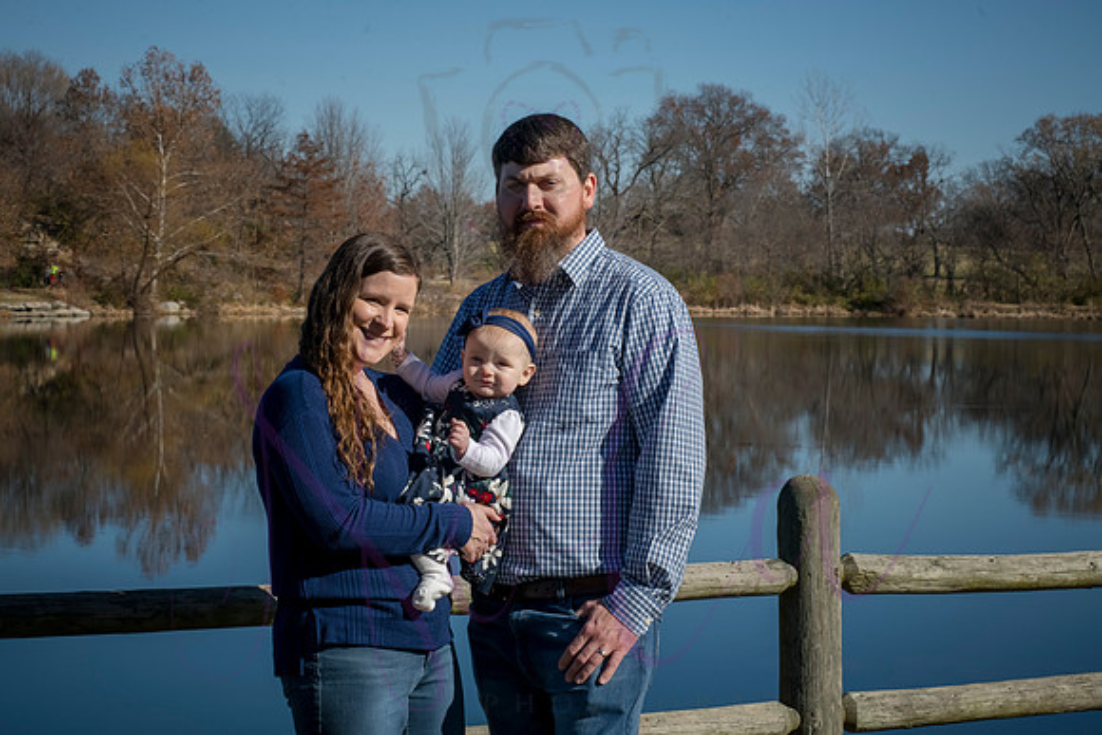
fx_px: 2449
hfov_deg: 25.4
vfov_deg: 17.1
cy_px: 368
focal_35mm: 80
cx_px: 551
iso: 400
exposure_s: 1/500
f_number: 16
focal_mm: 80
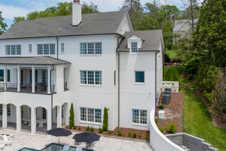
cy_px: 59
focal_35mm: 39
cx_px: 57
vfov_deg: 34.1
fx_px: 245
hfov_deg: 47.7
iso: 100
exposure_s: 1/320
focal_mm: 12.29
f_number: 8
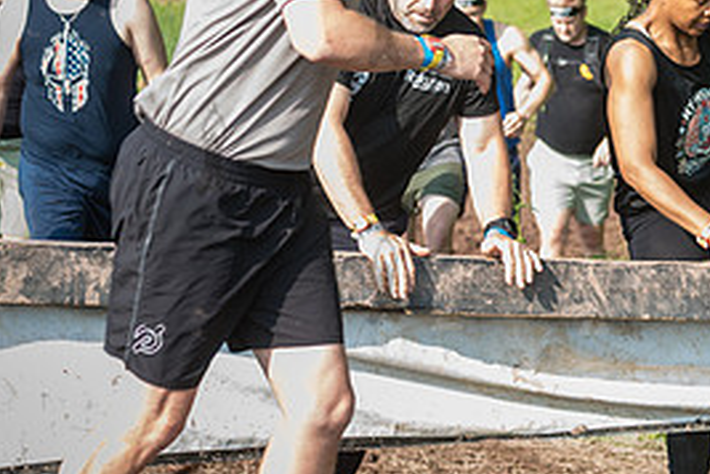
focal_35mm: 175
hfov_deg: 11.6
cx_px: 726
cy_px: 148
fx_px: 3451
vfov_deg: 7.8
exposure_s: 1/200
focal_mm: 80
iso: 250
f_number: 4.5
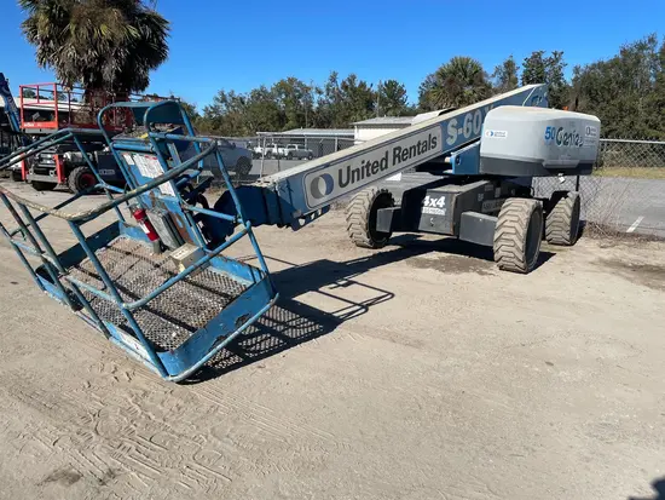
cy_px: 250
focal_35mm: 26
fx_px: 500
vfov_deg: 53.1
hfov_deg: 67.3
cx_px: 332
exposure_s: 1/4000
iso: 32
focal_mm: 4.2
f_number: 1.6
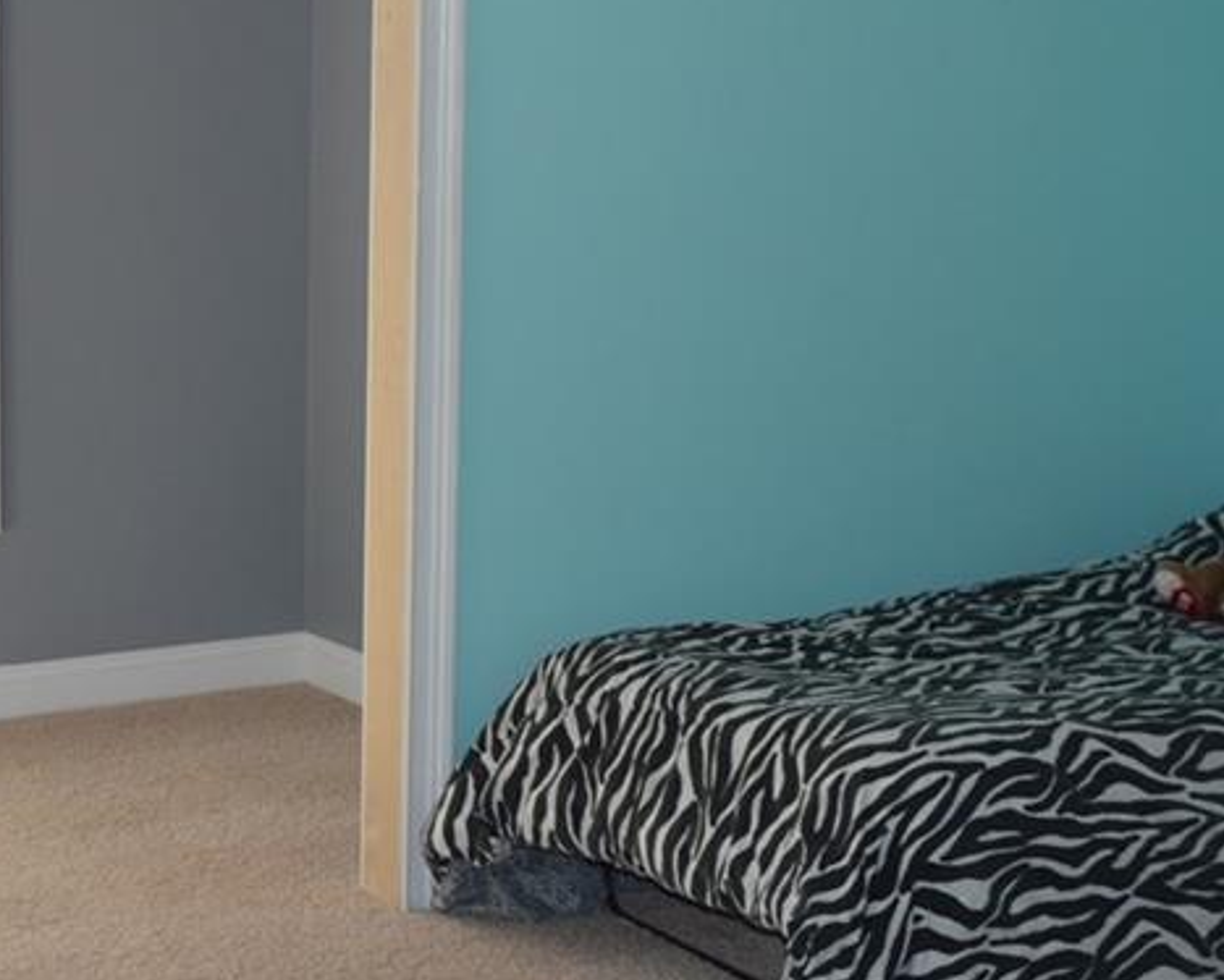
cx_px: 346
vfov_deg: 20.7
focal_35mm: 74
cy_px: 372
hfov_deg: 25.5
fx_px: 2682
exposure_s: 1/125
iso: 400
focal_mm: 24
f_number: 4
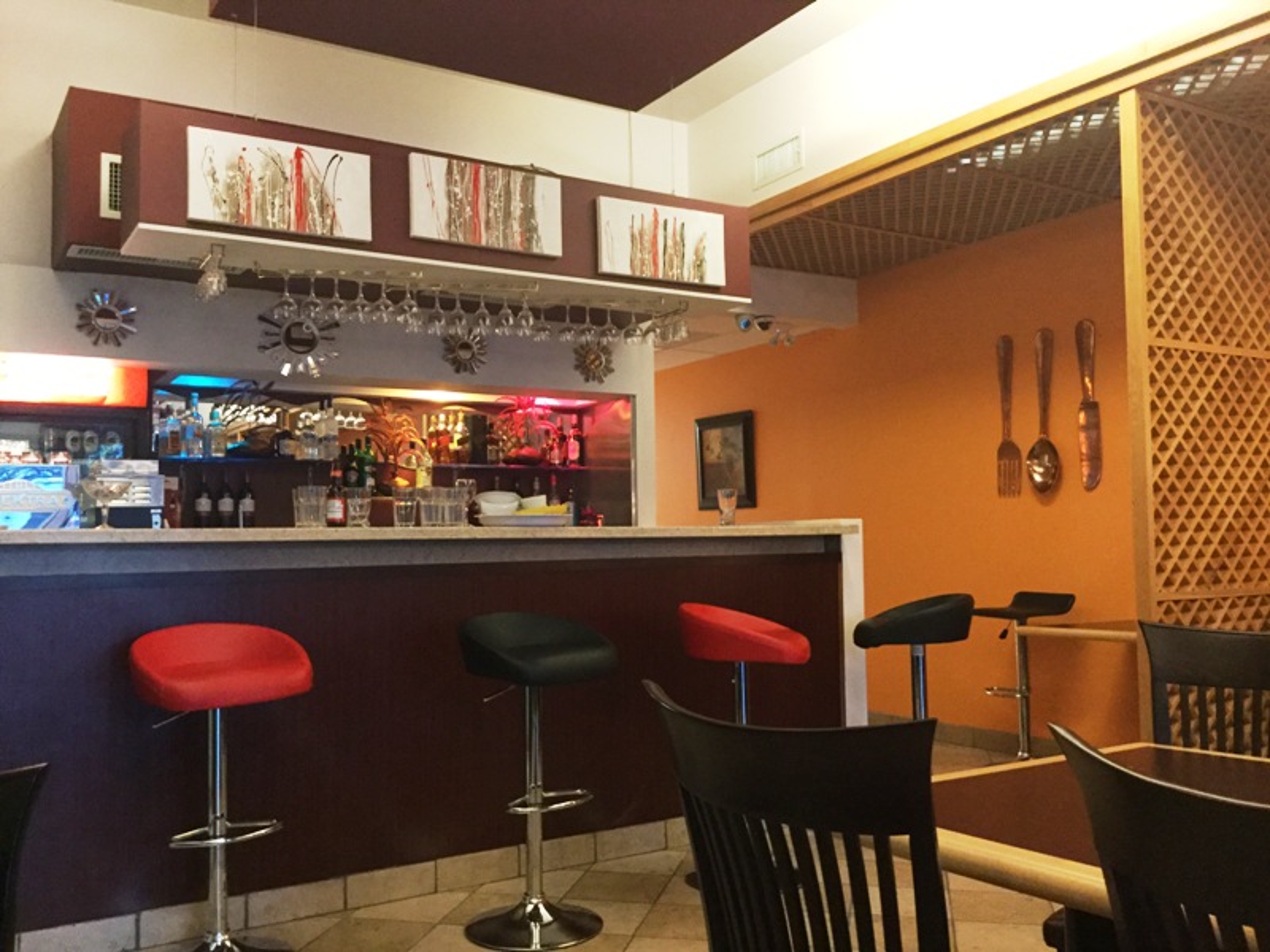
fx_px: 1137
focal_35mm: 31
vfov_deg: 45.4
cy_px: 476
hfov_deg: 58.4
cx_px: 635
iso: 200
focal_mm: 3.3
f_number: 2.4
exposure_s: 1/17
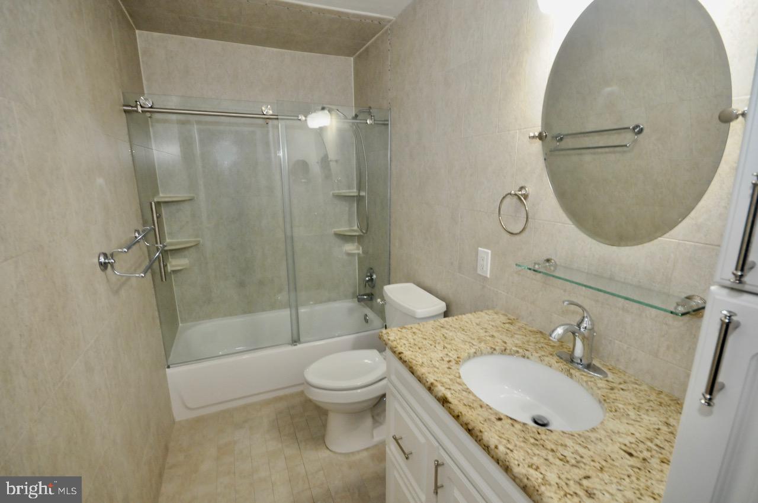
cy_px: 252
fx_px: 315
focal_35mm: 15
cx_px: 379
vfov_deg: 77.2
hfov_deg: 100.5
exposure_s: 1/60
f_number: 7.1
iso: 1000
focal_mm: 10
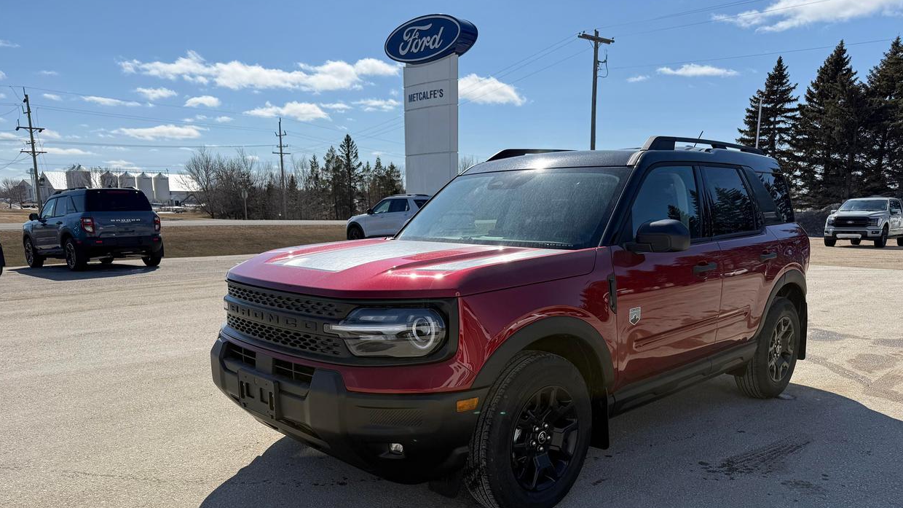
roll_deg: -0.4
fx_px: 646
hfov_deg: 69.9
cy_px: 340
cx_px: 452
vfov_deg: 42.3
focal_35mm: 27
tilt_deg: -12.0
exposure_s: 1/8130
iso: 80
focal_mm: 6.76
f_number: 1.78
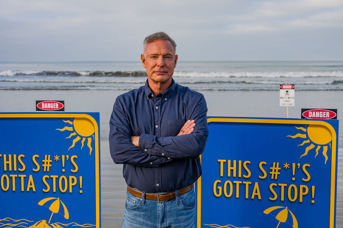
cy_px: 114
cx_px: 172
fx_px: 438
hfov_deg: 42.7
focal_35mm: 46
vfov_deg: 29.3
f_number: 6.3
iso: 400
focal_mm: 46
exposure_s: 1/800
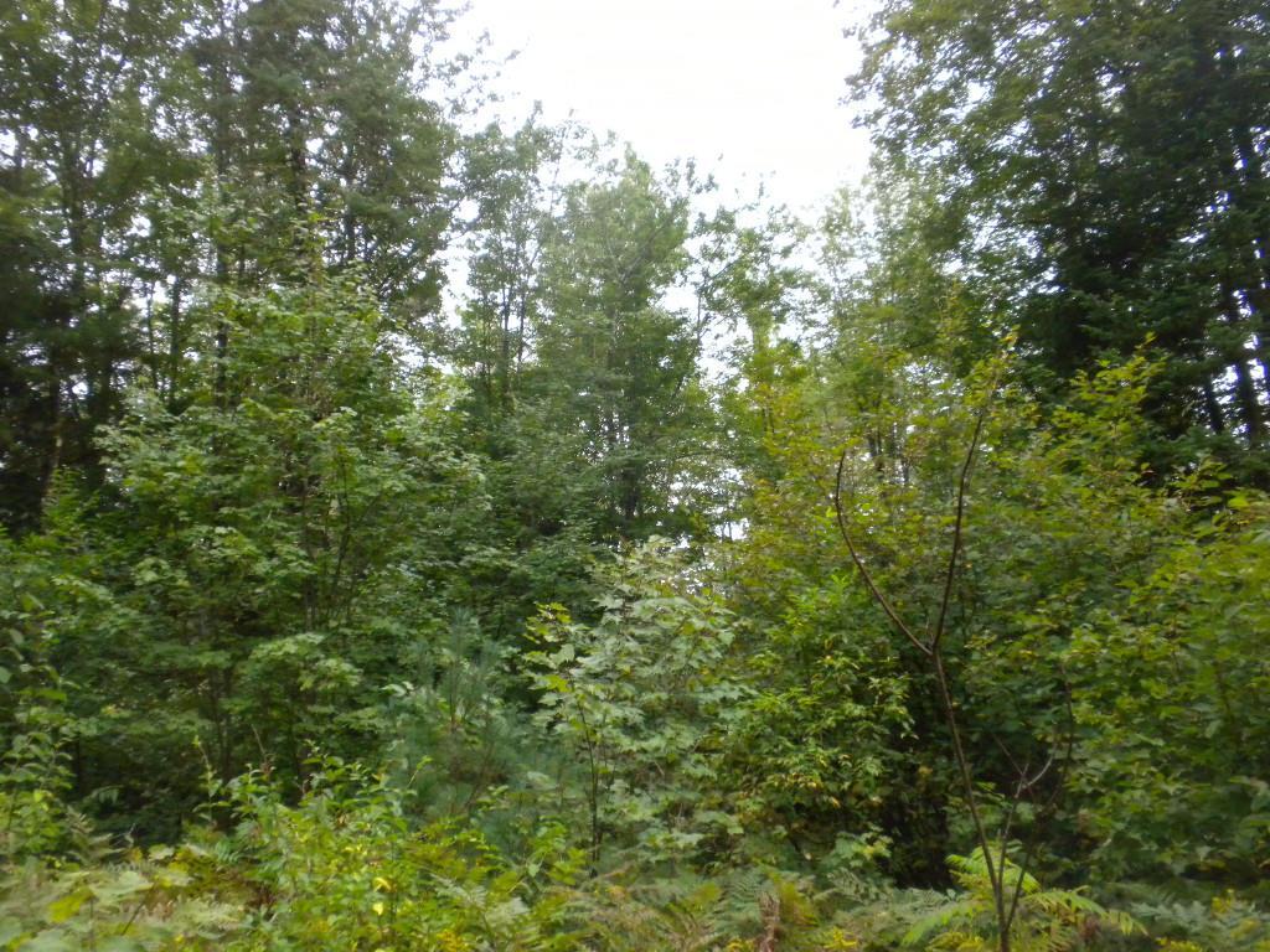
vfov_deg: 38.7
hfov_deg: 50.1
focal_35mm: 37
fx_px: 1357
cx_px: 635
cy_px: 476
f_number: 3.5
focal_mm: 6.6
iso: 400
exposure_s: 1/615
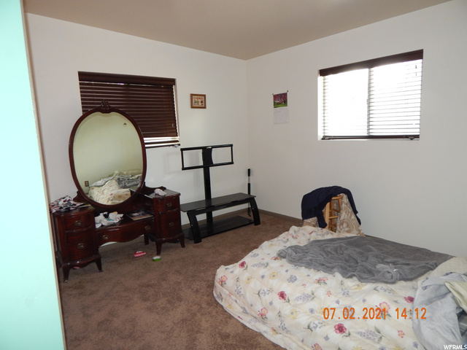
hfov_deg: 73.9
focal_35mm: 23
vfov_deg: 58.9
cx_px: 234
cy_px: 175
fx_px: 310
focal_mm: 4
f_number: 3
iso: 200
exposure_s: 1/30
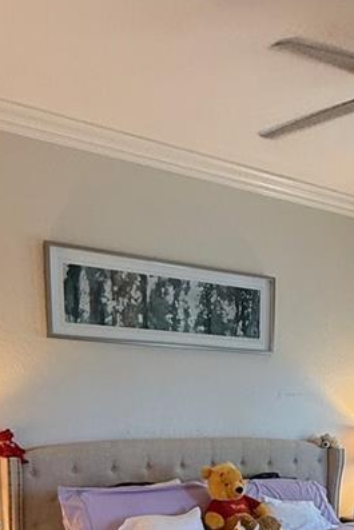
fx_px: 648
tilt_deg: -8.6
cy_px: 514
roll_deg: -1.1
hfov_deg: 29.5
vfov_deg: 39.8
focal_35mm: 44
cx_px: 306
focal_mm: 2.22
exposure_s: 1/60
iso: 400
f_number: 2.2
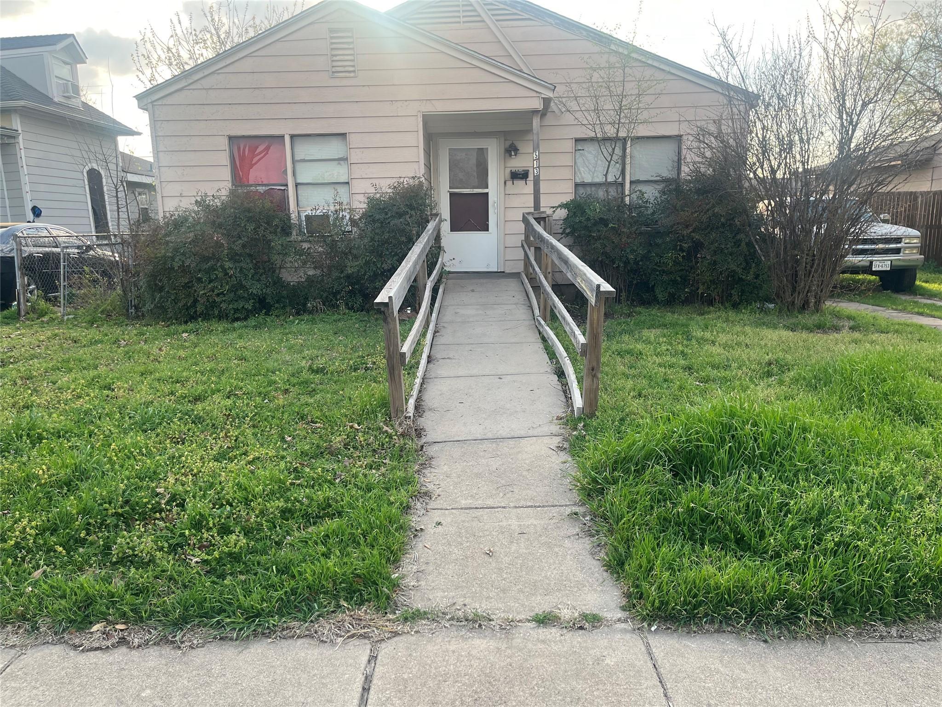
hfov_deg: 67.3
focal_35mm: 26
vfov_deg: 53.1
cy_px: 354
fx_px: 708
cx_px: 471
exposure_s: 1/520
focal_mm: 5.1
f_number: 1.6
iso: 50
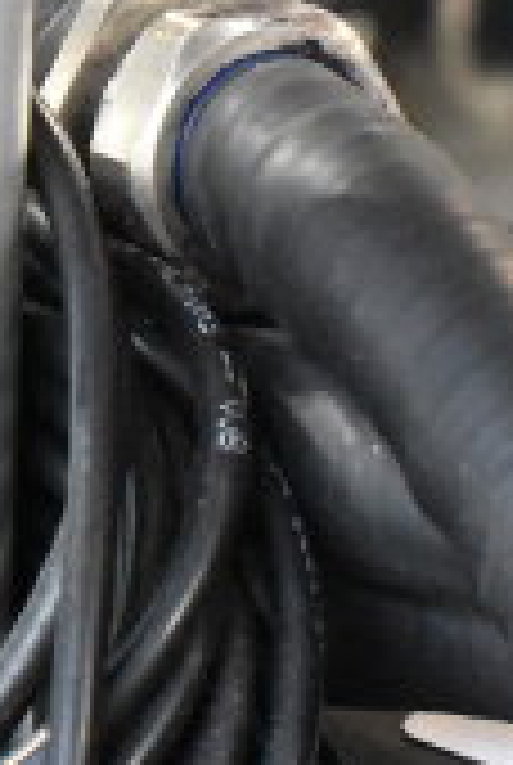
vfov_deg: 7.3
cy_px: -466
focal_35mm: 274
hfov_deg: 5.0
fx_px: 5833
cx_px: -171
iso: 6400
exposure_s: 1/250
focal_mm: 34
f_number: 8
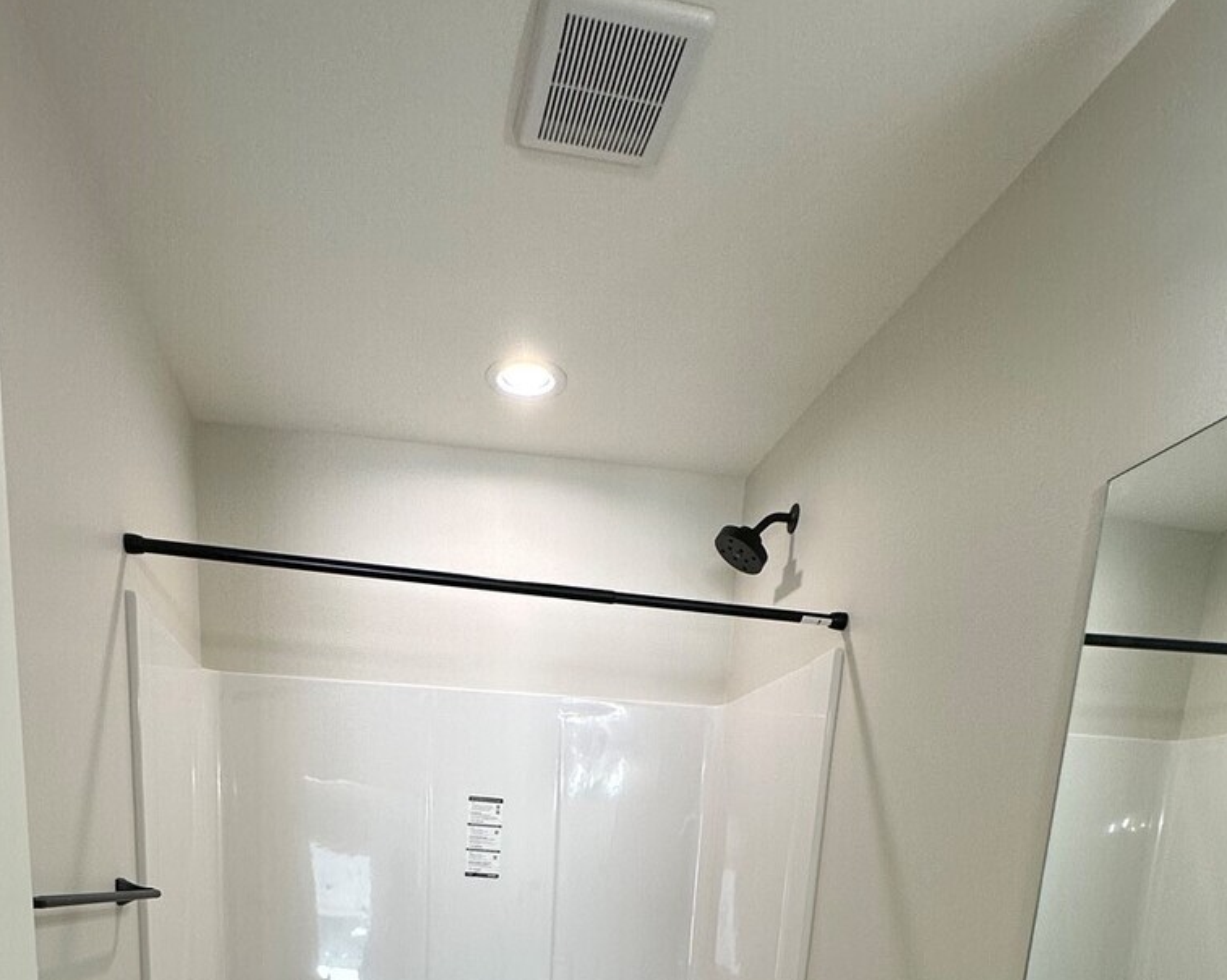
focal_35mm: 26
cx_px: 509
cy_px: 1095
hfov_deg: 65.6
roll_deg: -2.6
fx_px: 944
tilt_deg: -12.5
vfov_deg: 42.3
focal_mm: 2.22
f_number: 2.2
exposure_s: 1/120
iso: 80
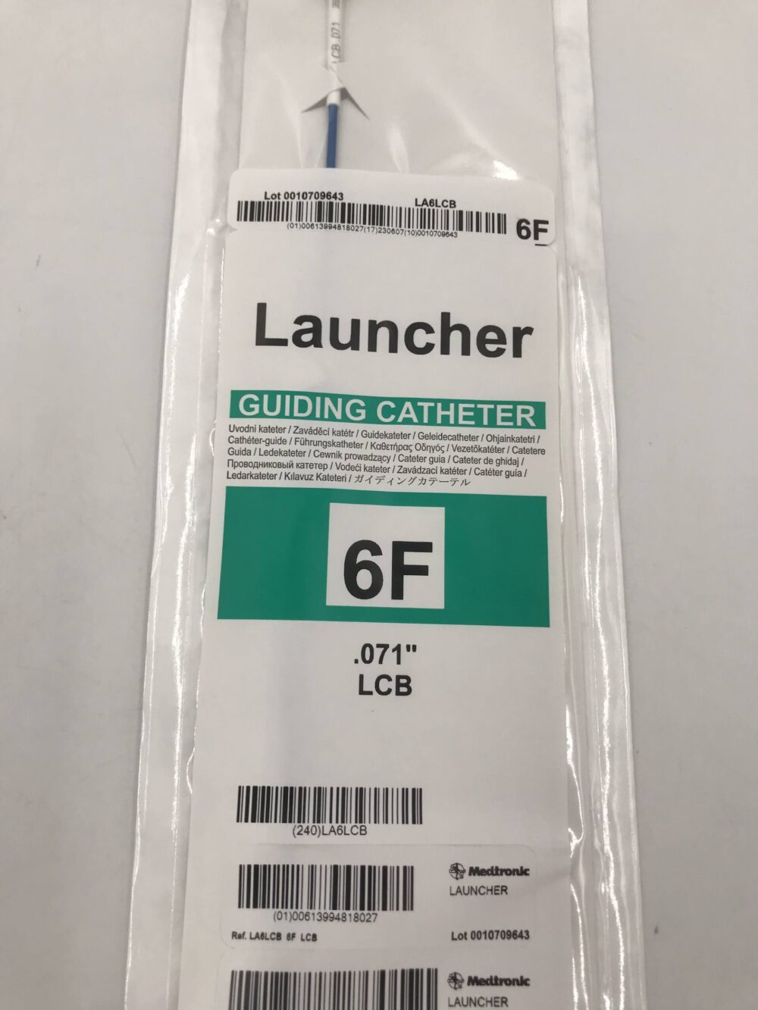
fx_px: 817
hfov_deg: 49.8
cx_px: 379
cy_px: 505
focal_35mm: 28
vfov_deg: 63.4
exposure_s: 1/60
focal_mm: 3.99
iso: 25
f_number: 1.8
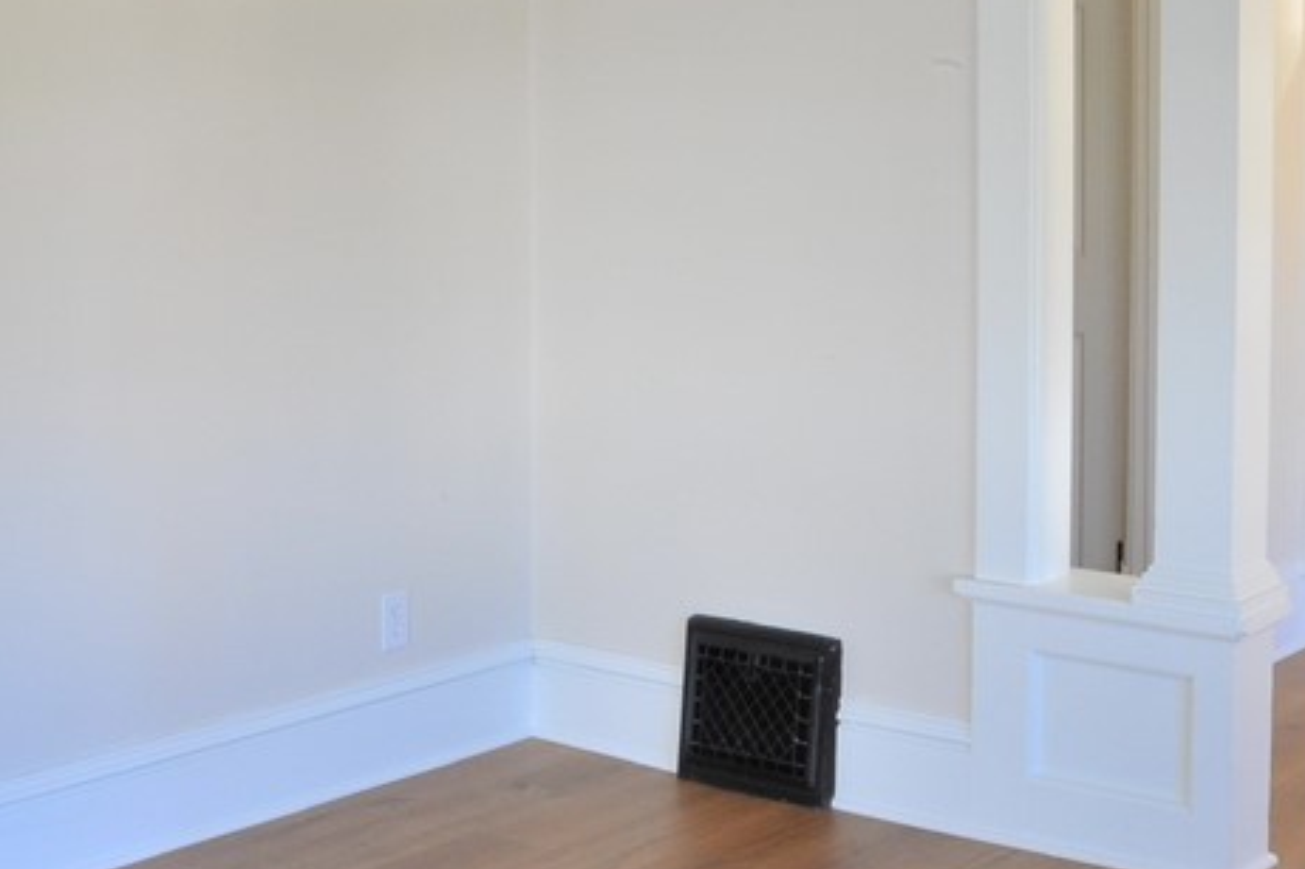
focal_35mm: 66
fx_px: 2392
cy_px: 171
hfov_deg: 30.1
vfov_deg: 20.4
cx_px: 358
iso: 1250
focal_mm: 28
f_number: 22
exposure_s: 1/8
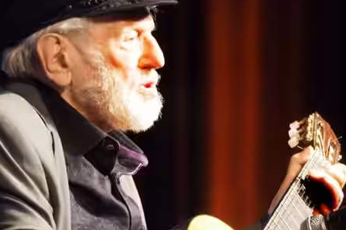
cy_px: 114
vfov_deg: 1.9
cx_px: 153
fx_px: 7102
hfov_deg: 2.8
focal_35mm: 739
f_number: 6.7
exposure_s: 1/100
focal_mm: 264
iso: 6400
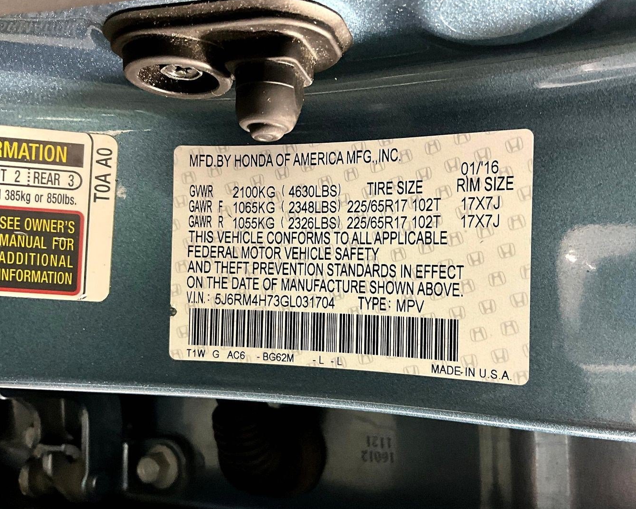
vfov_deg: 43.4
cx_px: 342
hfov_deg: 52.8
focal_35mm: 34
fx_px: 640
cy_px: 265
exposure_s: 1/60
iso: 250
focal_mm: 3
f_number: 1.8
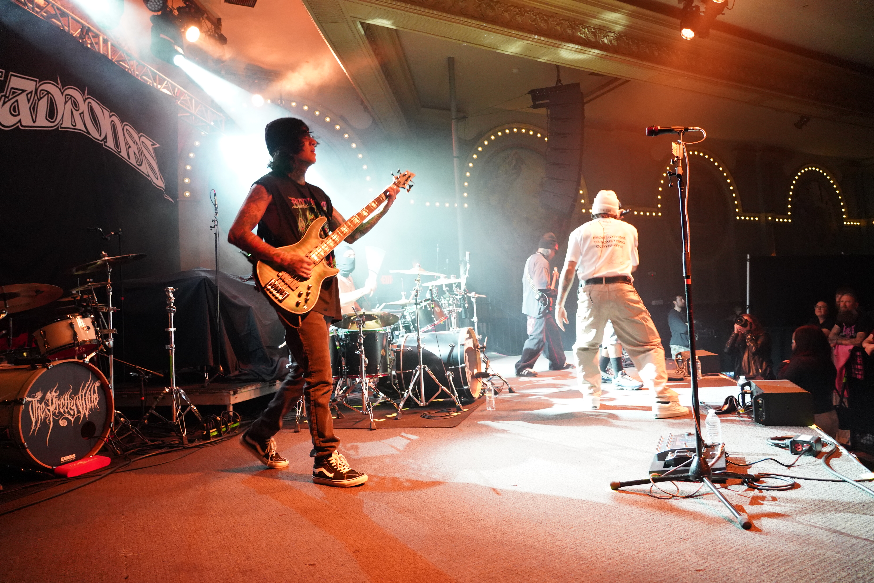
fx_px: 583
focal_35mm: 24
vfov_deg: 53.1
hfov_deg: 73.7
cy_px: 292
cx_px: 437
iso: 6400
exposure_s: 1/60
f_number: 4
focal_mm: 24
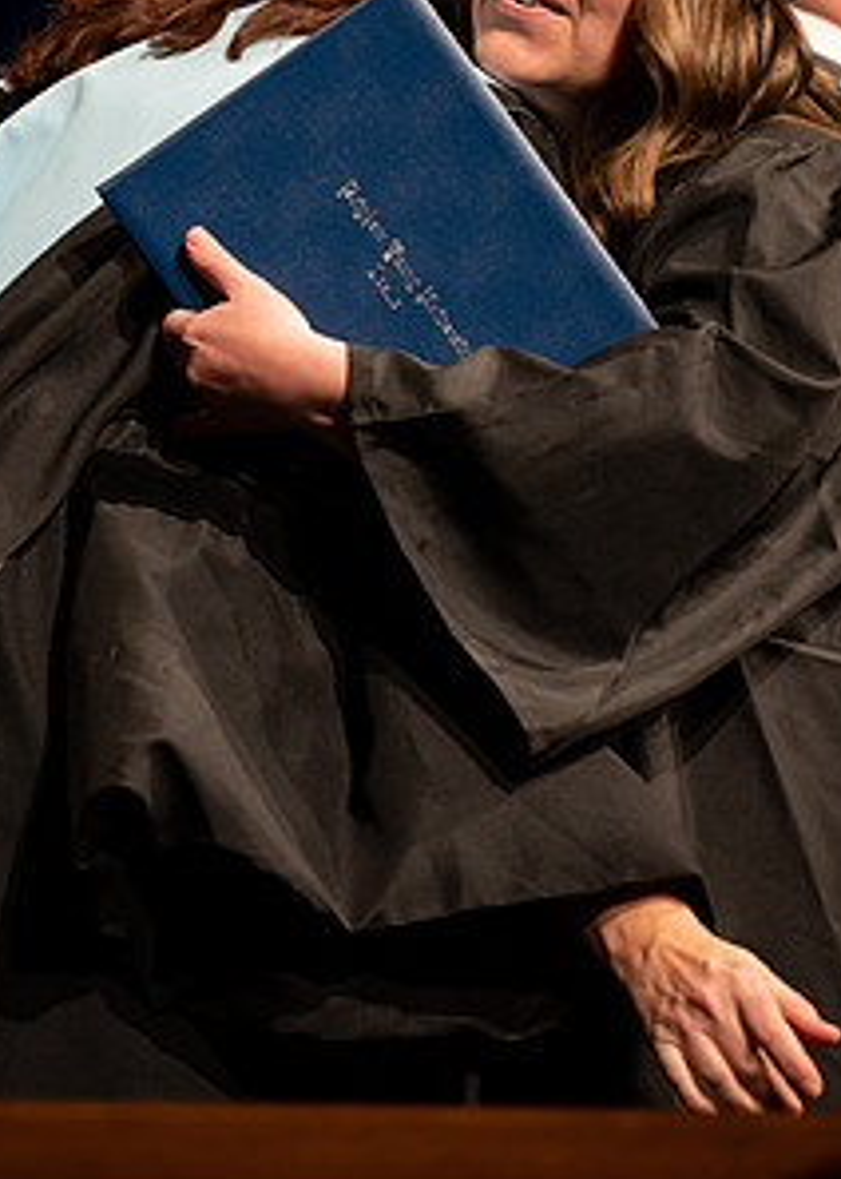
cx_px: 177
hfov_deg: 3.2
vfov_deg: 4.5
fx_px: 14887
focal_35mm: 445
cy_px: 337
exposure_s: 1/200
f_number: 2.8
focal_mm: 200
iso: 1250
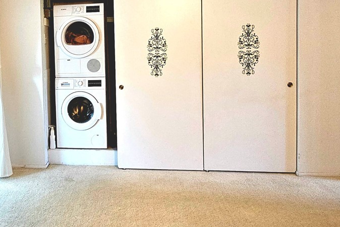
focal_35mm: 32
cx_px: 77
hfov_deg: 55.3
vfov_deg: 40.1
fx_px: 302
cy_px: 58
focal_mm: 2.2
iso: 400
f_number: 2.2
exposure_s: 1/60.2
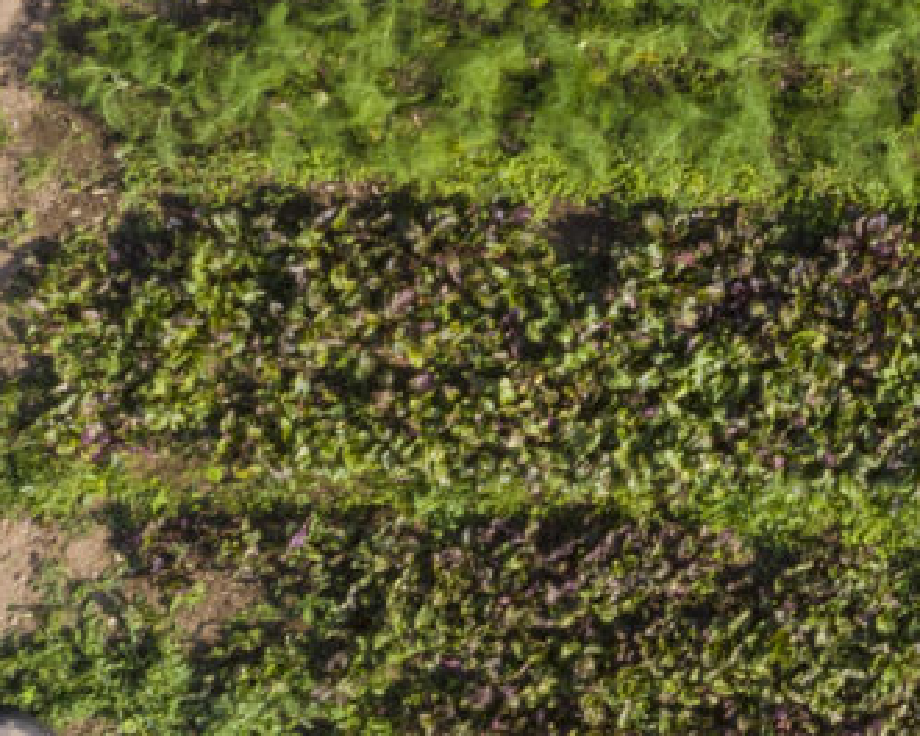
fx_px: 3323
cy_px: -310
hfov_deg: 13.3
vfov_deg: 12.2
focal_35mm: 122
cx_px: 1904
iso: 100
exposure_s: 1/100
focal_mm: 10.26
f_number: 9
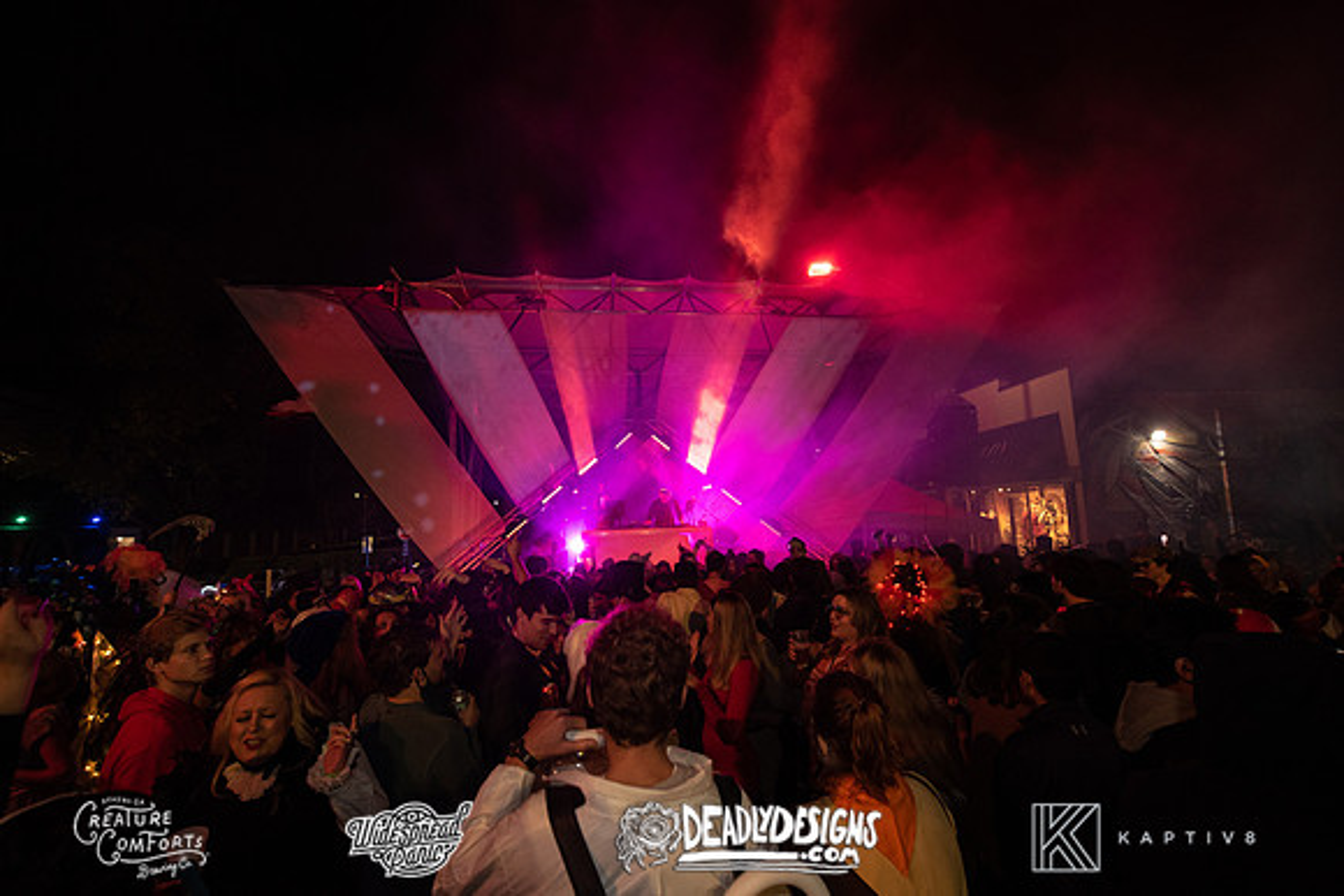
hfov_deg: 100.4
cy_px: 448
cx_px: 672
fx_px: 560
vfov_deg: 77.4
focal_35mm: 15
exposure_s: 1/60
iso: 2000
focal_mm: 14
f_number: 3.5
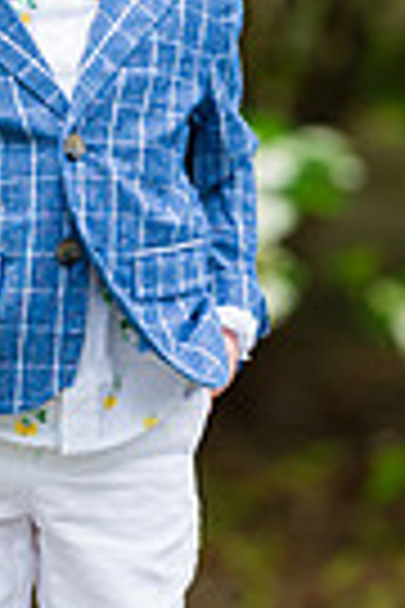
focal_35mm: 668
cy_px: 99
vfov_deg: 3.1
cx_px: -2
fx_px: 11272
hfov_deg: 2.1
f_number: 3.5
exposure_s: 1/320
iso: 200
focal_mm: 200
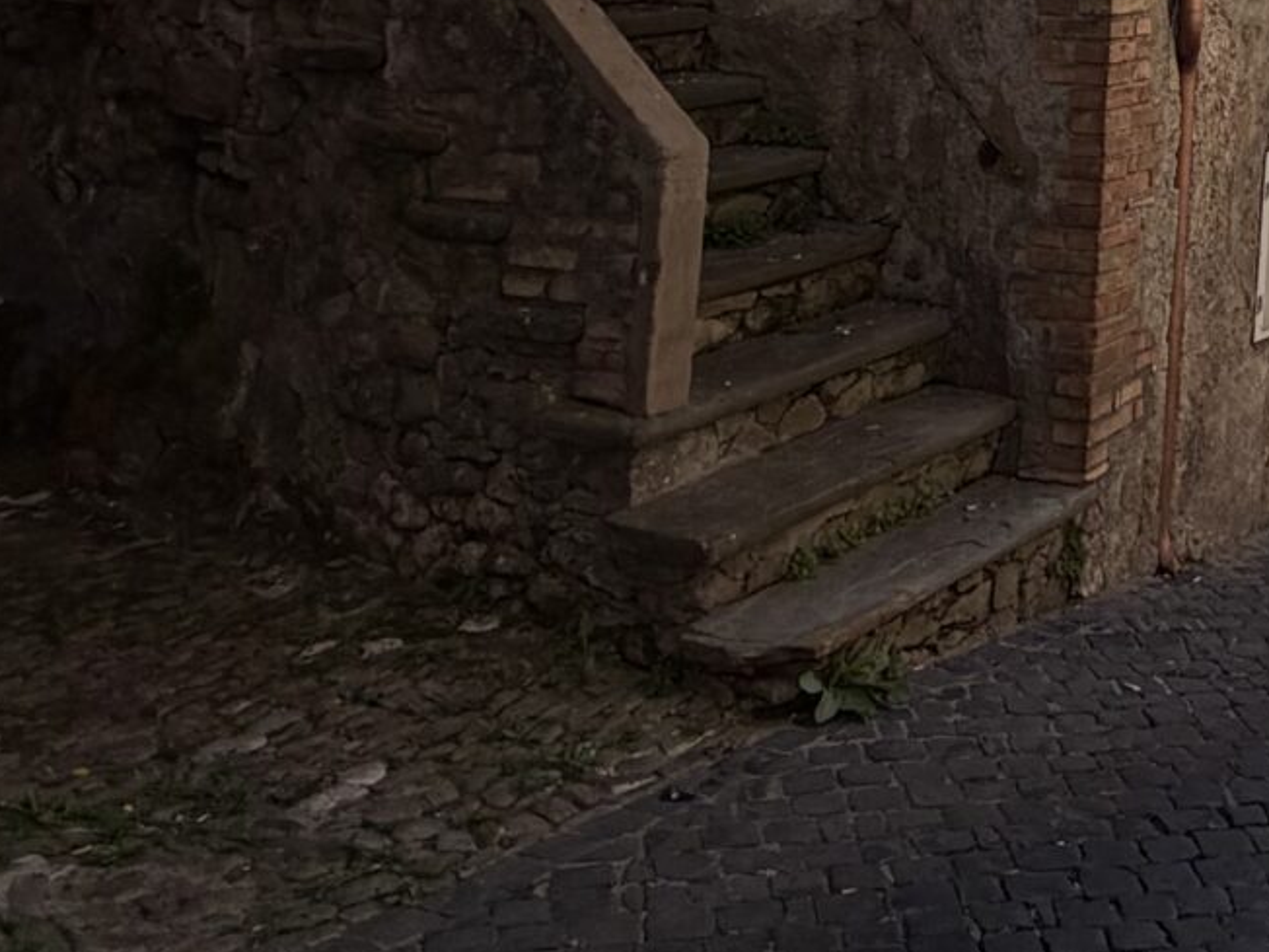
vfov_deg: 20.8
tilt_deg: +12.5
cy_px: -623
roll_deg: +0.5
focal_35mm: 55
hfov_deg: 29.4
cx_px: 1577
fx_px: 2016
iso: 20
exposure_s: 1/955
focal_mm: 2.22
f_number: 2.2
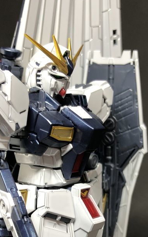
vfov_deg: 33.6
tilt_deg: -19.1
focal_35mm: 58
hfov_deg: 22.3
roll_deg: +0.2
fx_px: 374
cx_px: 60
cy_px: 203
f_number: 1.8
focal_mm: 3.99
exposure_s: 1/17
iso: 40
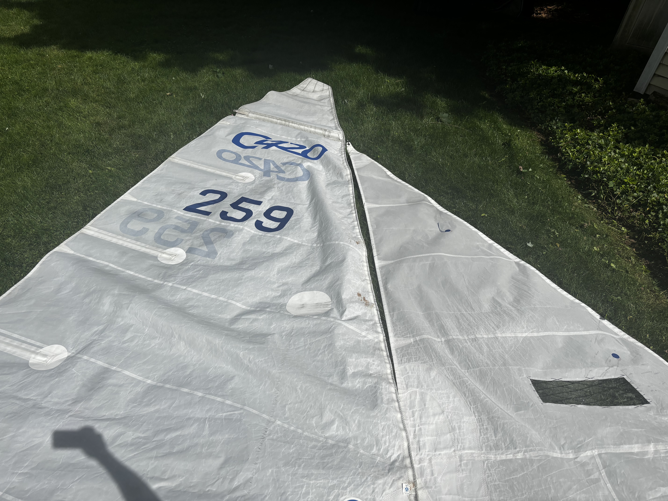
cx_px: 334
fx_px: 502
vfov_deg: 53.1
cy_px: 250
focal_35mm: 26
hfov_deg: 67.3
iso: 50
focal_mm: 5.96
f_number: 1.6
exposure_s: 1/9091
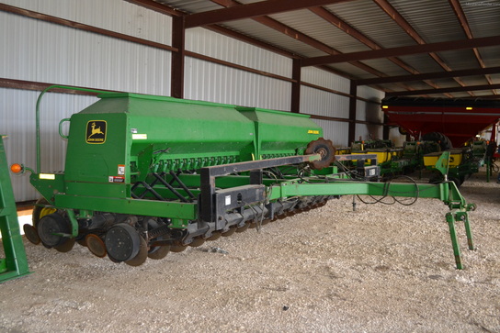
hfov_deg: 53.1
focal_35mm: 36
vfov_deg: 36.9
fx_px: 500
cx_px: 250
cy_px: 166
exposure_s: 1/60
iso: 1000
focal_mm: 24
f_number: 4
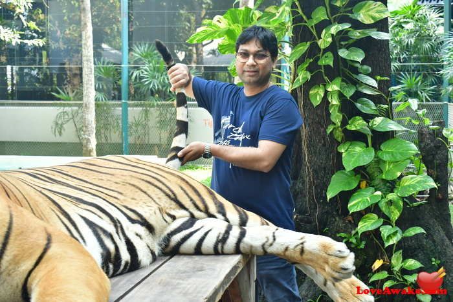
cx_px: 226
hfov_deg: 33.4
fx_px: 755
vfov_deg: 22.6
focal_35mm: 60
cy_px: 151
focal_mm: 40
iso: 1000
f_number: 7.1
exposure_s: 1/125
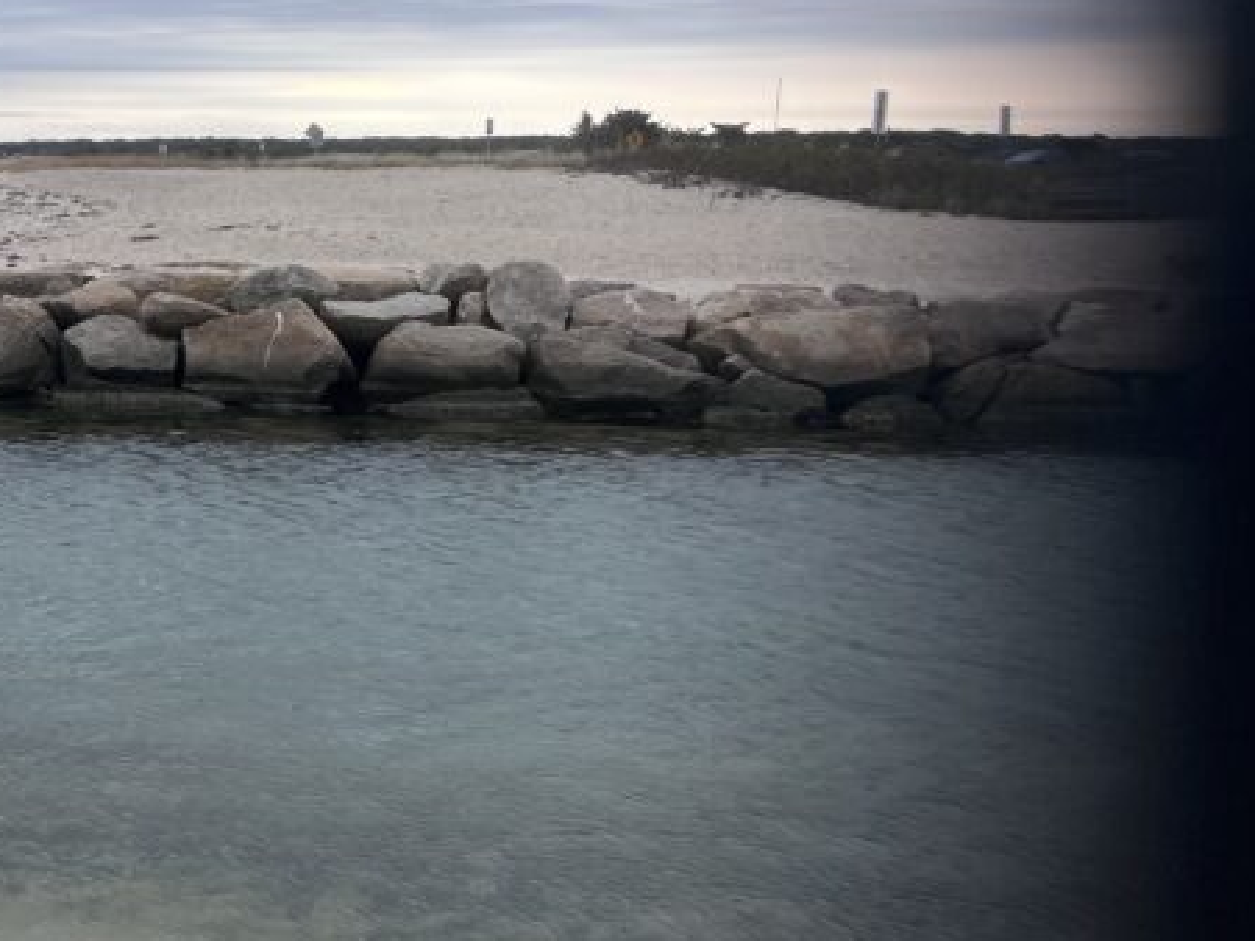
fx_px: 2138
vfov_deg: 24.8
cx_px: -153
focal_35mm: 59
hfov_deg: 29.3
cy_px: 367
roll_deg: -0.5
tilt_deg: -6.5
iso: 50
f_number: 1.6
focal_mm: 5.1
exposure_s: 1/732
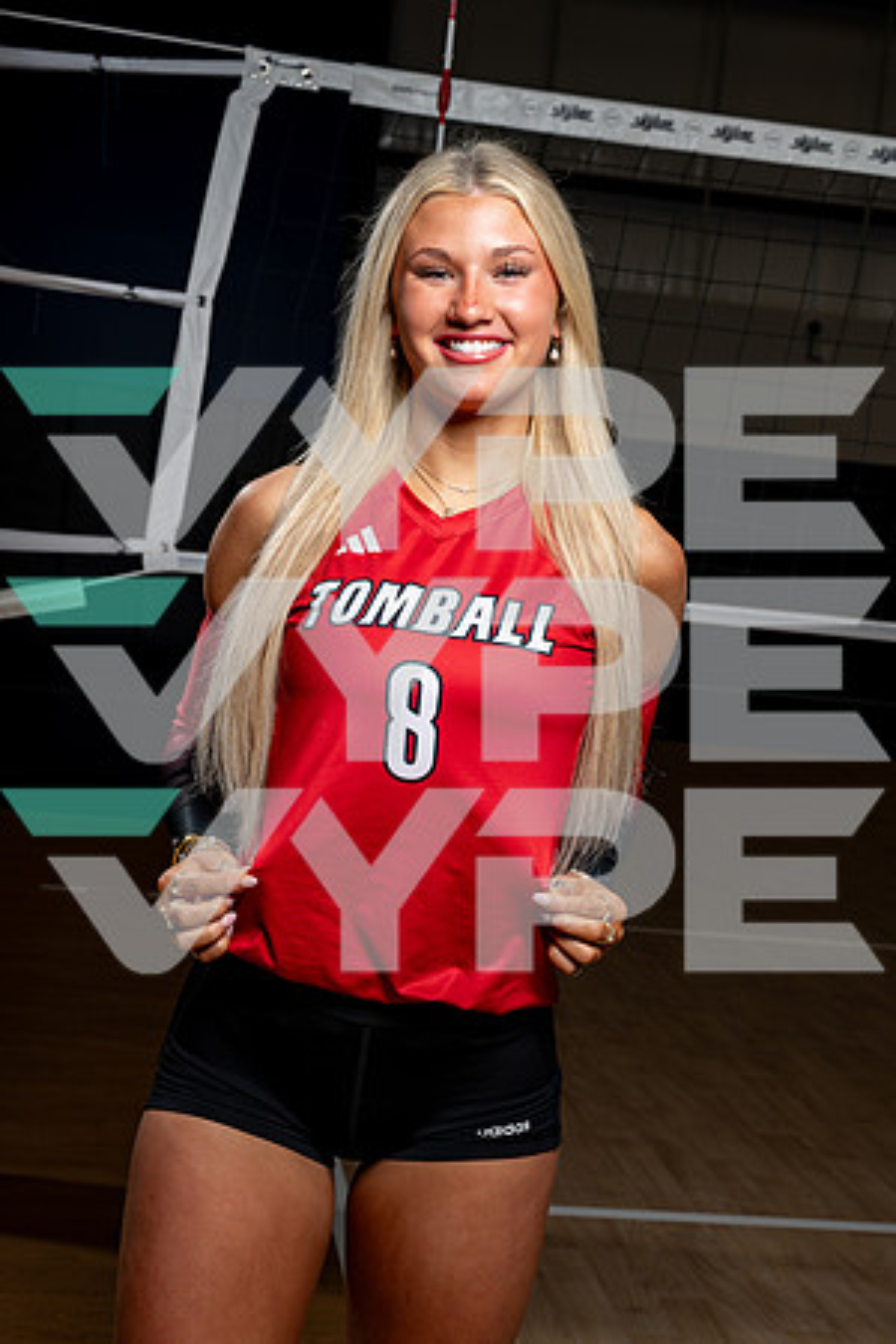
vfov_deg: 35.6
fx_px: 2091
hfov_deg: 24.2
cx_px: 448
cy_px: 672
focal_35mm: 56
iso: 100
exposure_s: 1/250
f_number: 8
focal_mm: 56
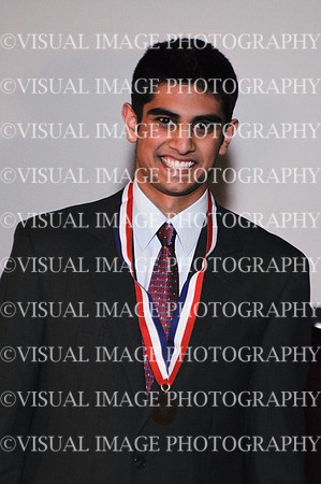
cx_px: 160
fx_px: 1327
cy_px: 242
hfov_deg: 13.8
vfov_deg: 20.6
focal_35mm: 99
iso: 400
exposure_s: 1/60
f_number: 2.8
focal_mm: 66
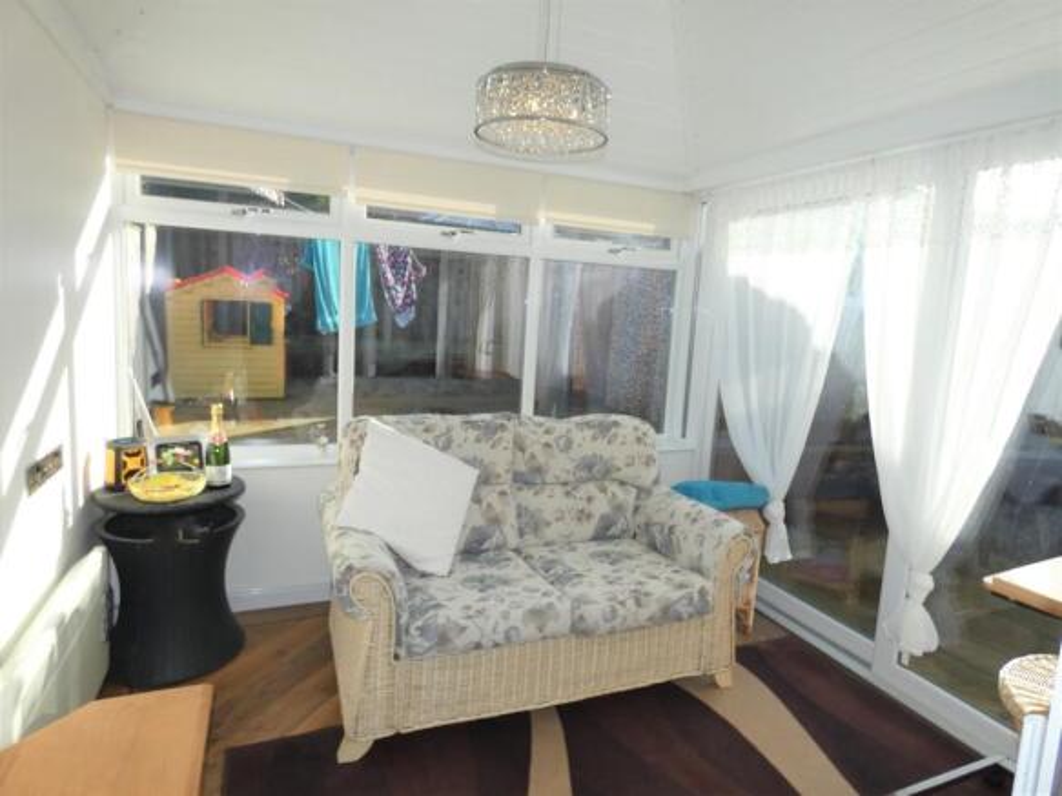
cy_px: 398
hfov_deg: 81.8
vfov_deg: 66.0
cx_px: 531
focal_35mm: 20
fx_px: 613
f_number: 2.8
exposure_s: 1/640
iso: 80
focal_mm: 3.6
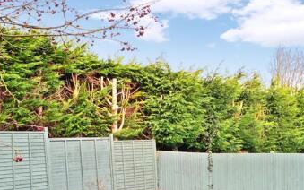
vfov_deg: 21.7
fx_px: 489
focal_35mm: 59
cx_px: 248
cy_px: 150
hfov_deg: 33.4
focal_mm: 20
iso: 640
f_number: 13
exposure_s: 1/25
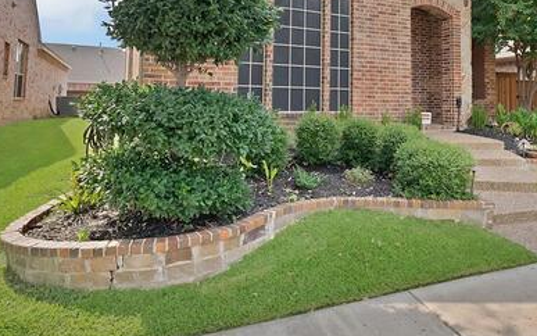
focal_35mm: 27
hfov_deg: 66.4
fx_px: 395
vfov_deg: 43.9
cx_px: 361
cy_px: 67
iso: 640
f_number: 9
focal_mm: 16
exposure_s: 1/125
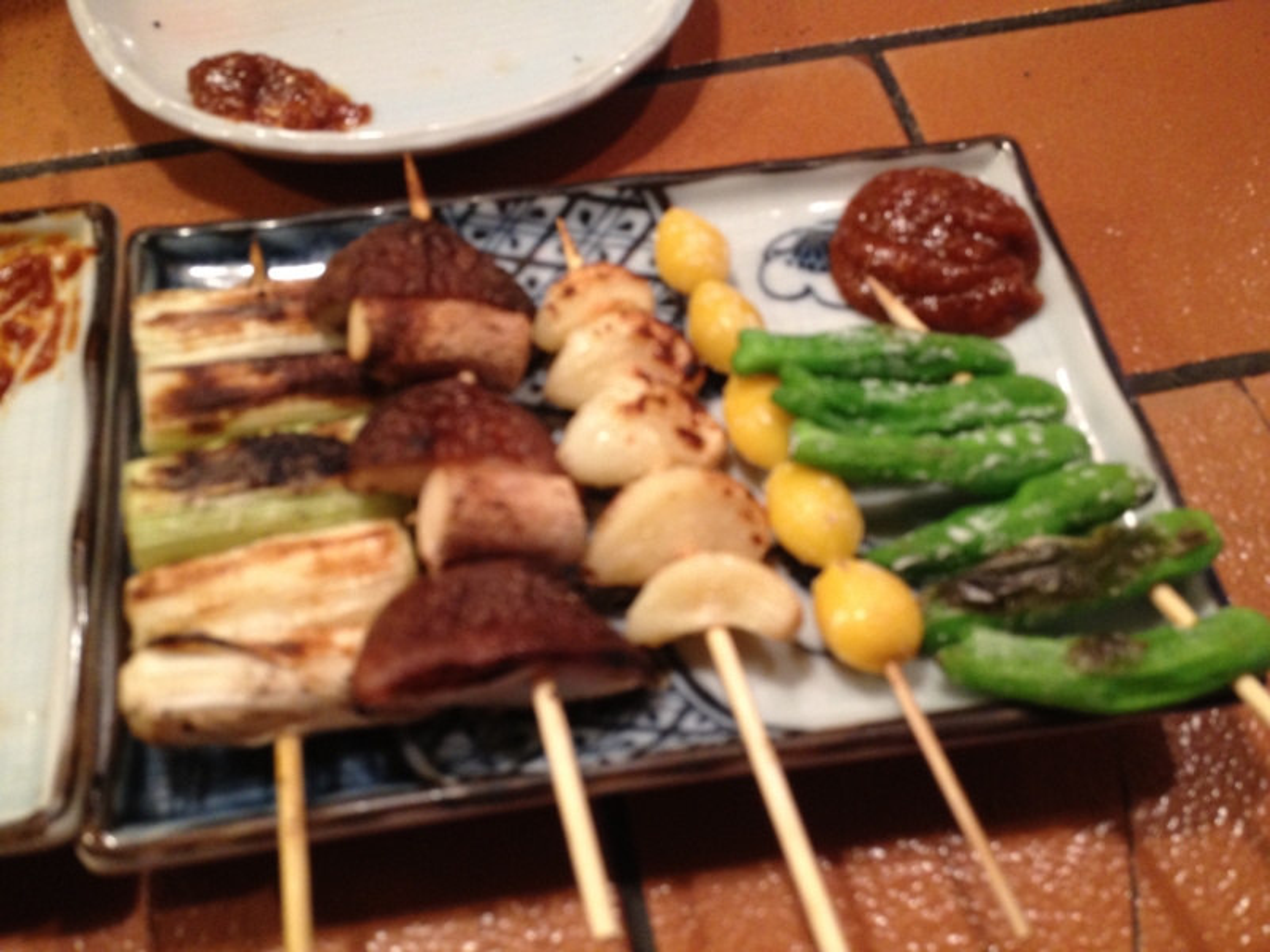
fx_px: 1284
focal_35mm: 35
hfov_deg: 52.6
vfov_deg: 40.7
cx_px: 635
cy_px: 476
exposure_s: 1/20
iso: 200
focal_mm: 4.28
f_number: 2.4
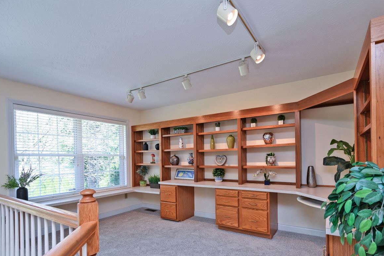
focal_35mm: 18
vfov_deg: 66.5
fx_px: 192
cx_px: 217
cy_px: 158
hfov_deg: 89.5
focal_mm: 14
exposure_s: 1/80
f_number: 4.5
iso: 200
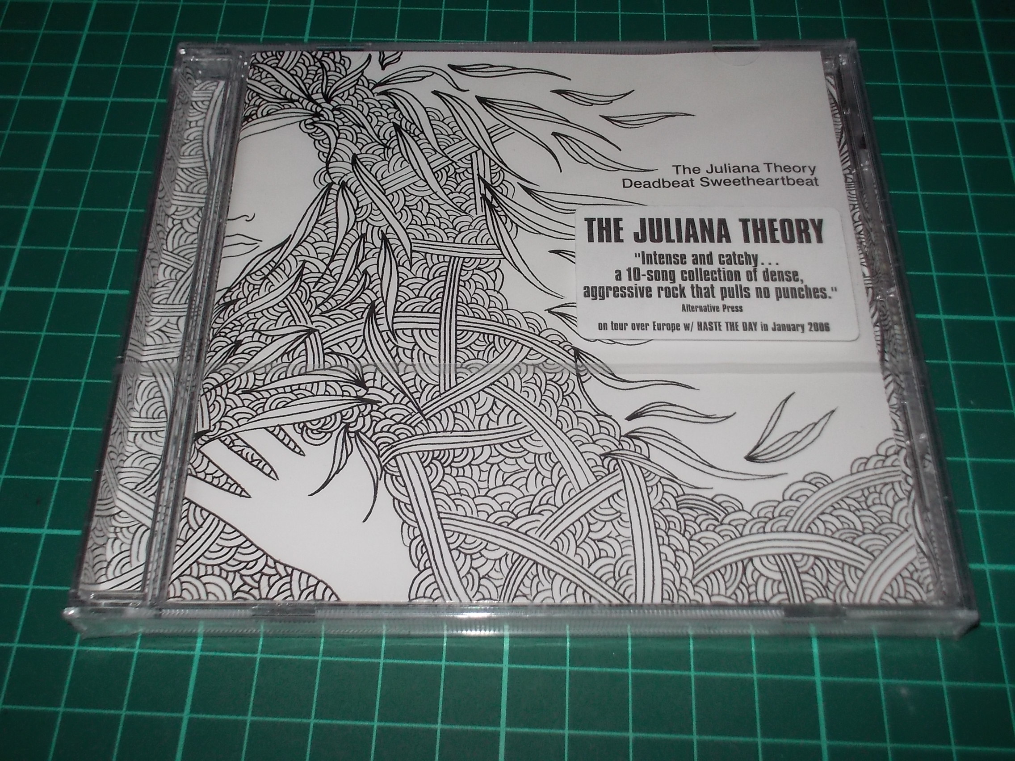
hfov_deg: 50.1
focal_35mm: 37
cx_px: 508
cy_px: 380
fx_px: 1085
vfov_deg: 38.7
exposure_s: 1/30
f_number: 3.7
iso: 200
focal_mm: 5.2
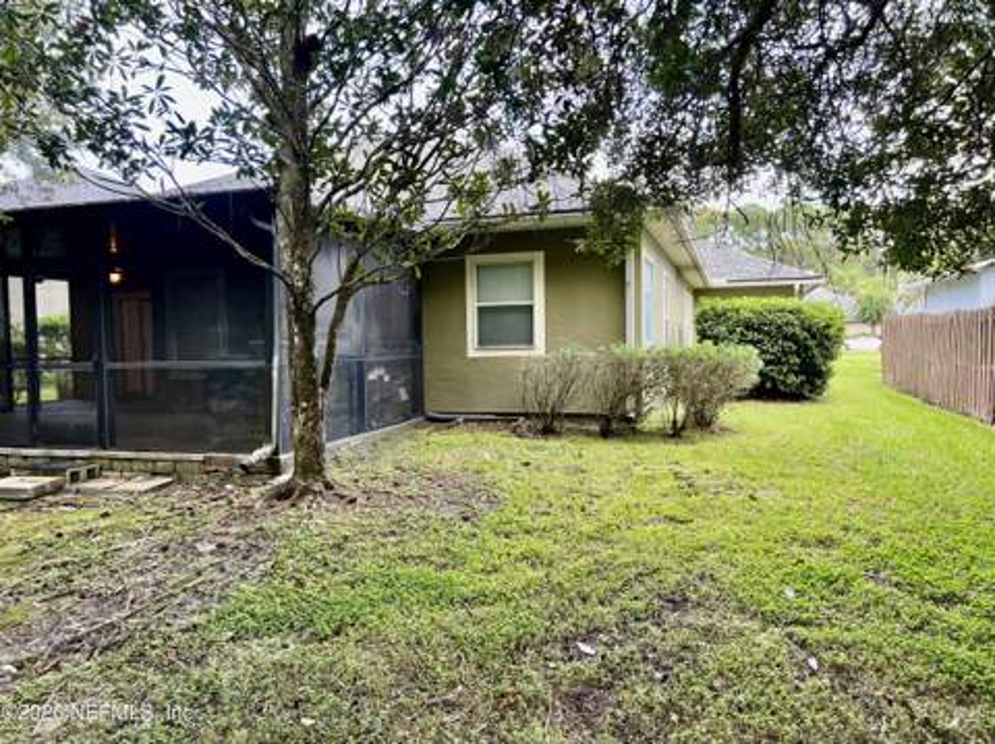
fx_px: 747
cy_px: 372
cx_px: 498
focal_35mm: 26
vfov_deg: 53.0
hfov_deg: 67.4
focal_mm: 5.7
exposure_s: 1/121
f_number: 1.5
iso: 100
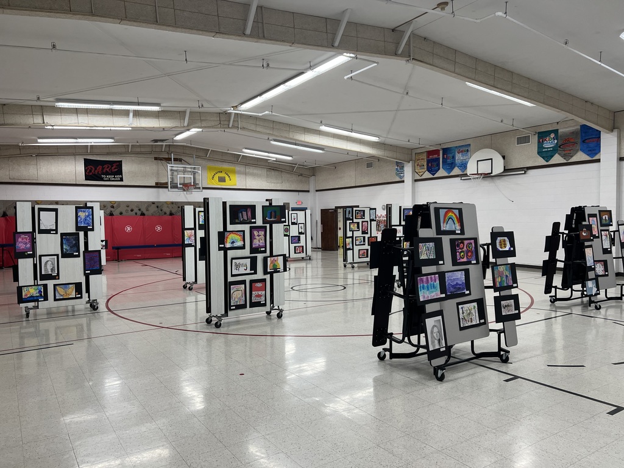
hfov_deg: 67.3
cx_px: 312
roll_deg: +1.3
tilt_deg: -2.7
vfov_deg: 53.1
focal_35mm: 26
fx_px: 469
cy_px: 234
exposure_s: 1/120
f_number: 1.5
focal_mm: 5.7
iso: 125
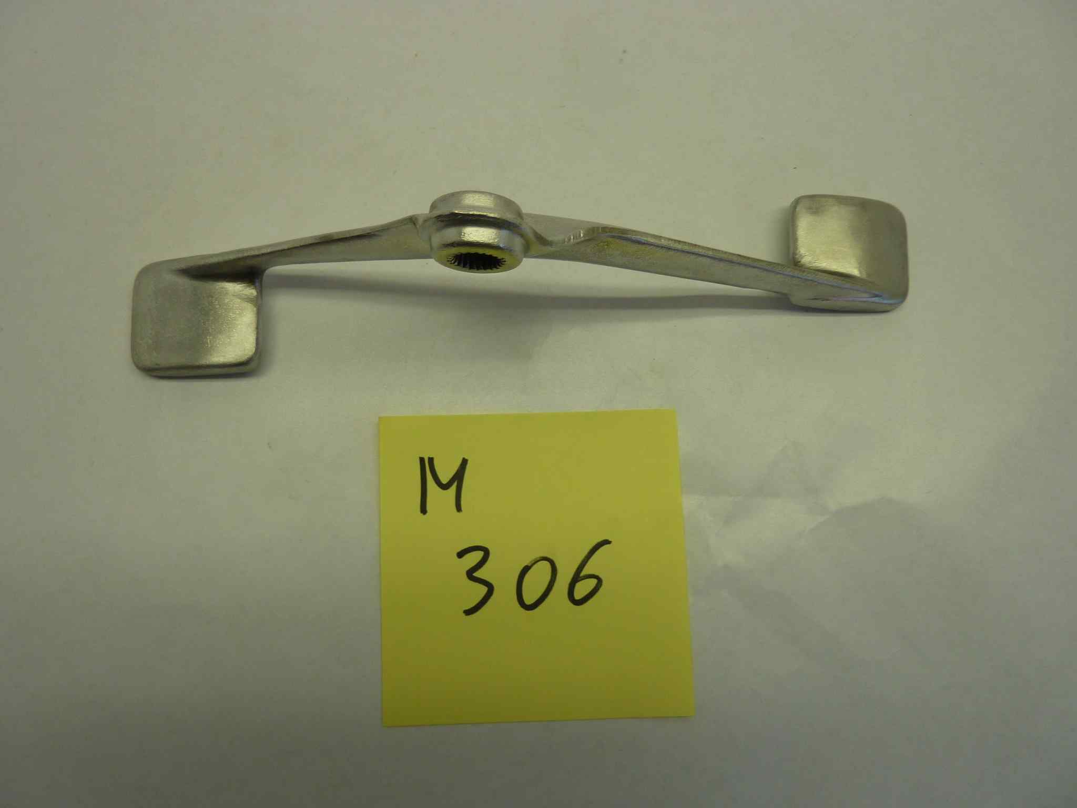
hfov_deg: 69.4
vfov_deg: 54.9
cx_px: 538
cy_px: 404
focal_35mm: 25
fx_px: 778
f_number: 3.3
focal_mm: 4.1
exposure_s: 1/60
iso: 80
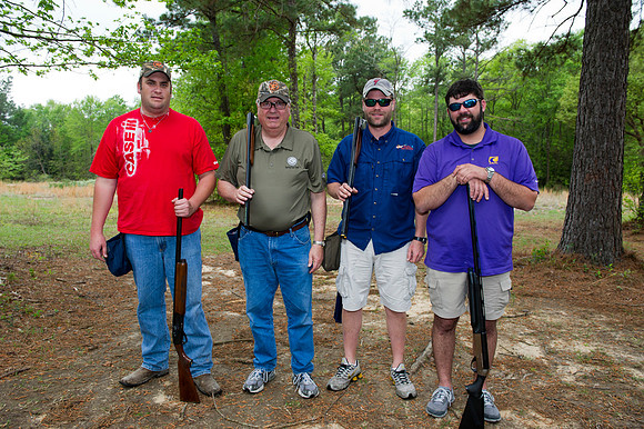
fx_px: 465
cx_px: 322
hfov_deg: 69.4
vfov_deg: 49.5
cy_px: 214
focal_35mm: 26
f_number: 6.3
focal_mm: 26
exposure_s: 1/200
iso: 400
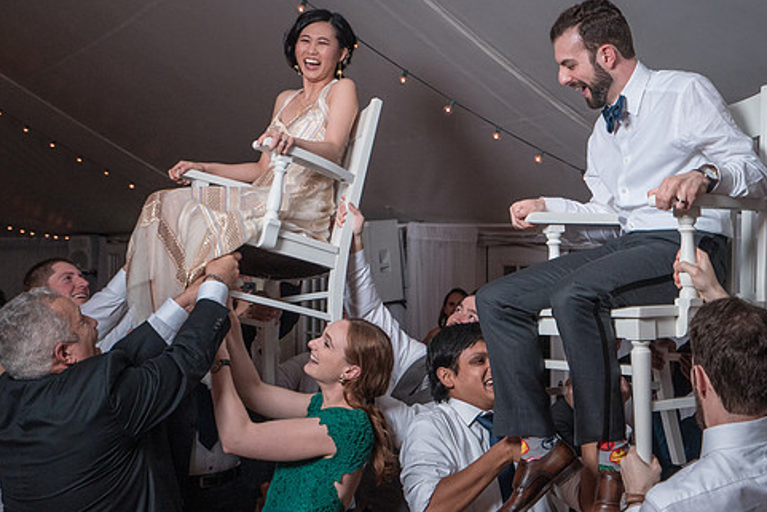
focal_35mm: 49
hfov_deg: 39.9
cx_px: 508
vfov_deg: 27.5
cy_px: 203
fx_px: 1044
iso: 2000
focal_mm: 35
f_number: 5.6
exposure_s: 1/200
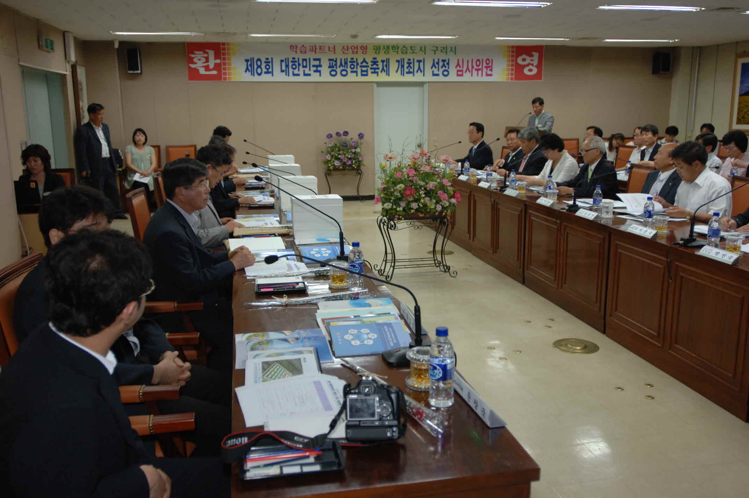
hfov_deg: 62.0
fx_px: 623
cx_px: 374
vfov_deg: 43.5
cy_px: 249
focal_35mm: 30
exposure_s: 1/80
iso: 400
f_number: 2.8
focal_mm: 20
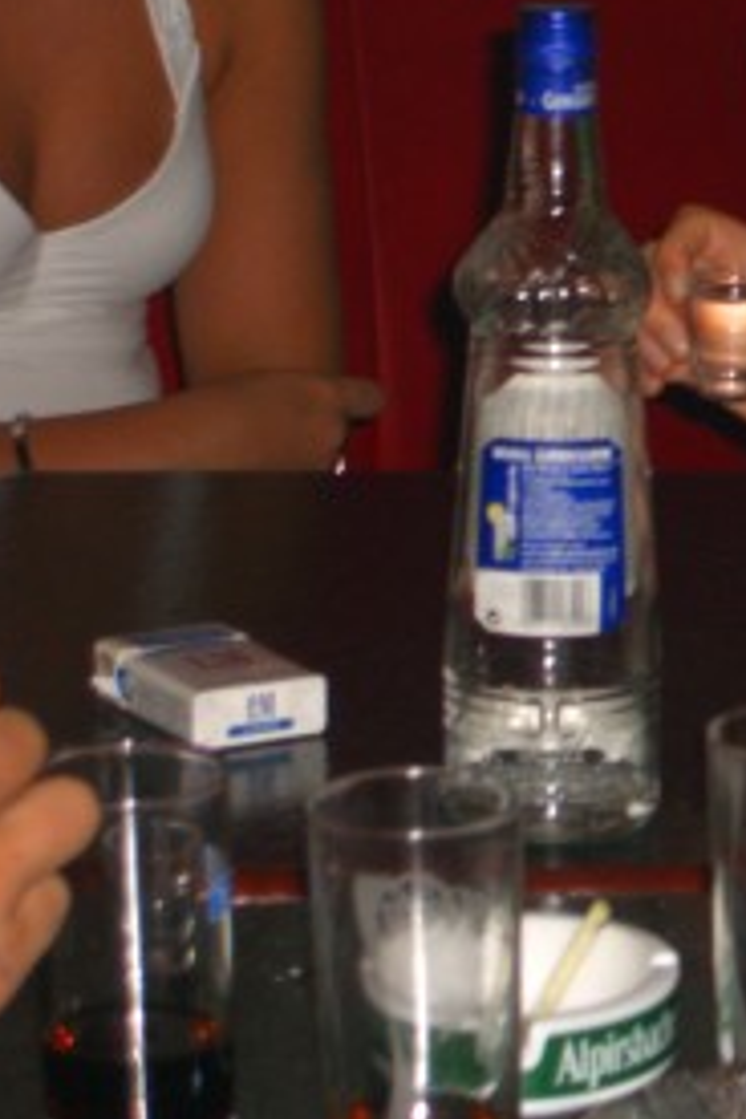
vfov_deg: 11.3
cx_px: 1200
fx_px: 5626
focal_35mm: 181
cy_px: 247
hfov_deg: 7.4
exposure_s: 1/60
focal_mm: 16.6
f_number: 4.4
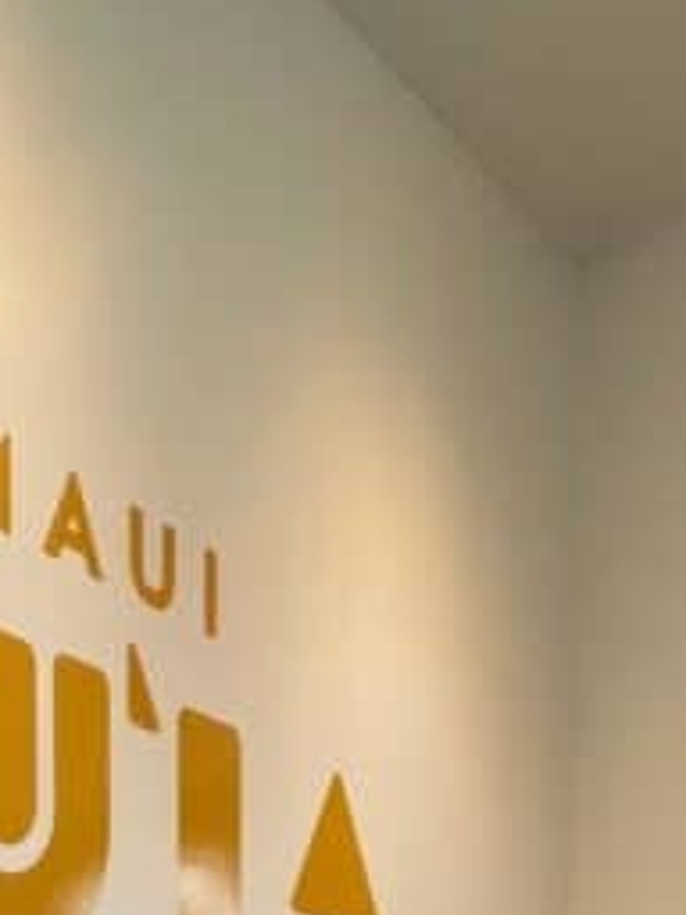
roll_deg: +1.1
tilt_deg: -4.8
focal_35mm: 52
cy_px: 1387
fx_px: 1374
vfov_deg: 26.3
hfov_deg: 25.4
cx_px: -118
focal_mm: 1.57
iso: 160
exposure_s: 1/120
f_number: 1.8
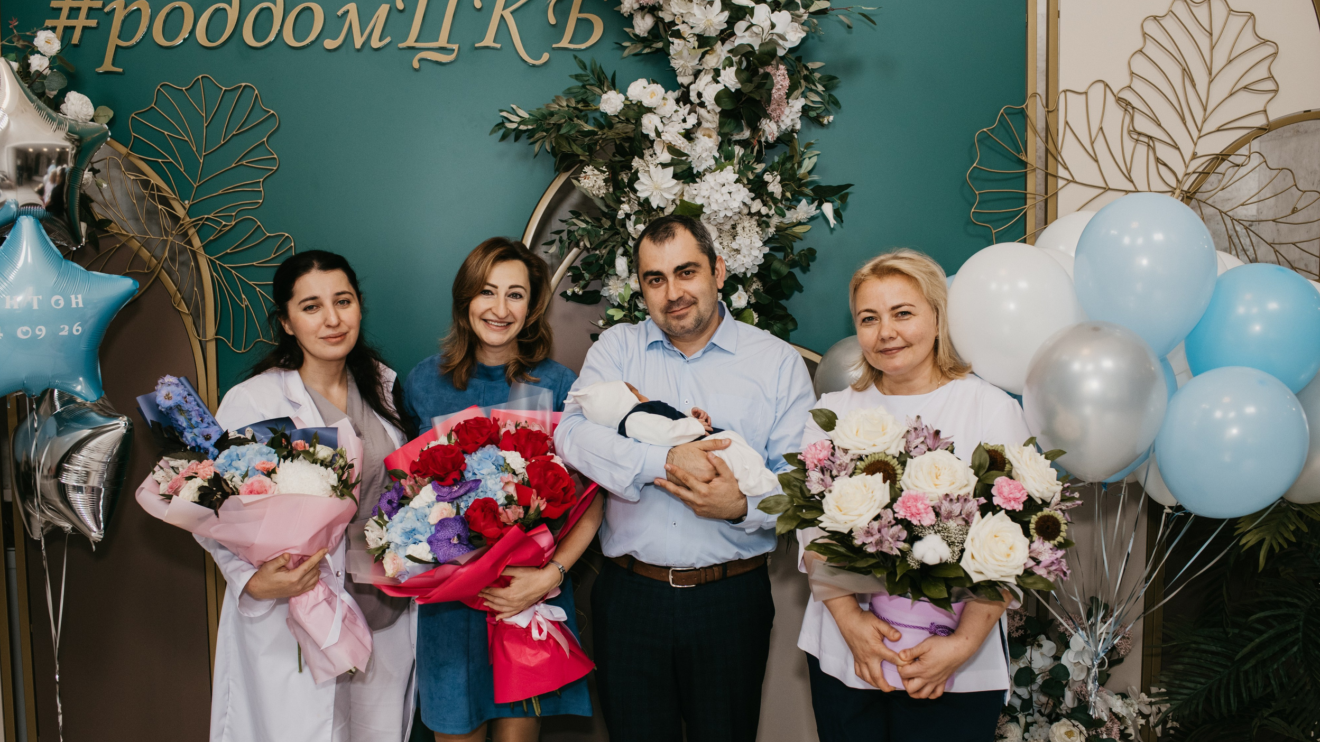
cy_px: 412
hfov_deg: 52.8
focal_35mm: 38
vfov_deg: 31.2
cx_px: 660
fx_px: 1330
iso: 400
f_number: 4
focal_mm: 35
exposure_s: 1/160
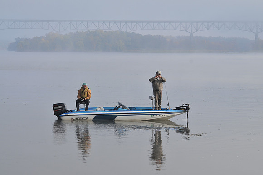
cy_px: 88
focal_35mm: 129
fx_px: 941
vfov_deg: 10.6
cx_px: 132
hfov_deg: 15.9
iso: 200
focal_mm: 86
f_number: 9
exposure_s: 1/320
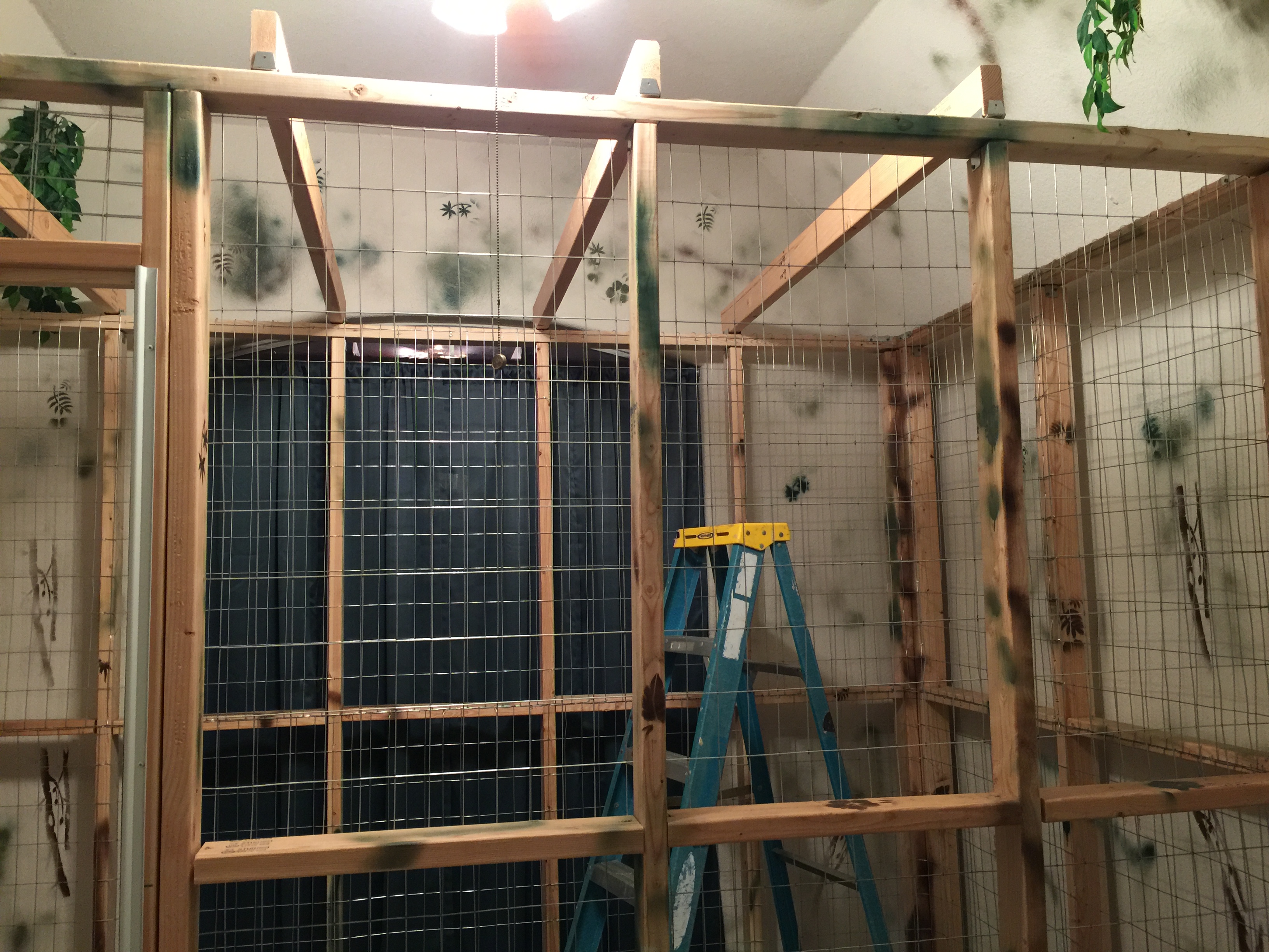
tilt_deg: +4.9
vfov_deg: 48.2
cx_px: 634
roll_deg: +0.4
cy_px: 476
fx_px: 1063
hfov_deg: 61.7
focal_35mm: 29
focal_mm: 4.15
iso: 100
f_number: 2.2
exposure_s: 1/15
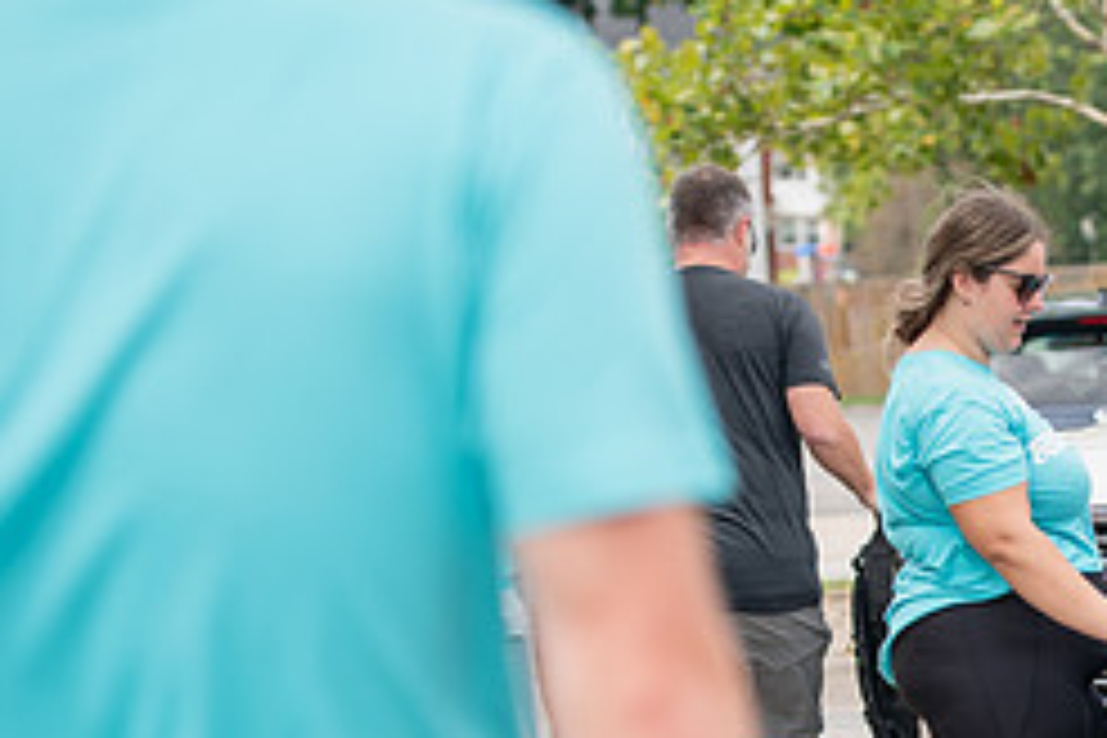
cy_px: 790
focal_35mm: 189
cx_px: 1251
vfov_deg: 7.2
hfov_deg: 10.7
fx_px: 5811
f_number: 3.2
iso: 125
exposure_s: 1/640
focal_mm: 80
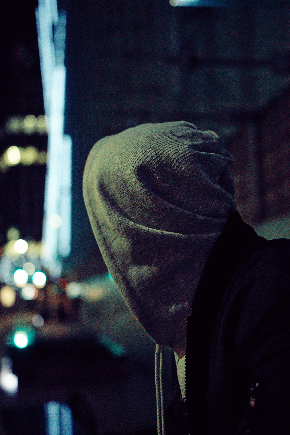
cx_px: 145
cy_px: 218
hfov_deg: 25.8
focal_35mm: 52
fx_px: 634
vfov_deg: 37.9
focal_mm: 35
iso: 500
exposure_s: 1/60
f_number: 1.8
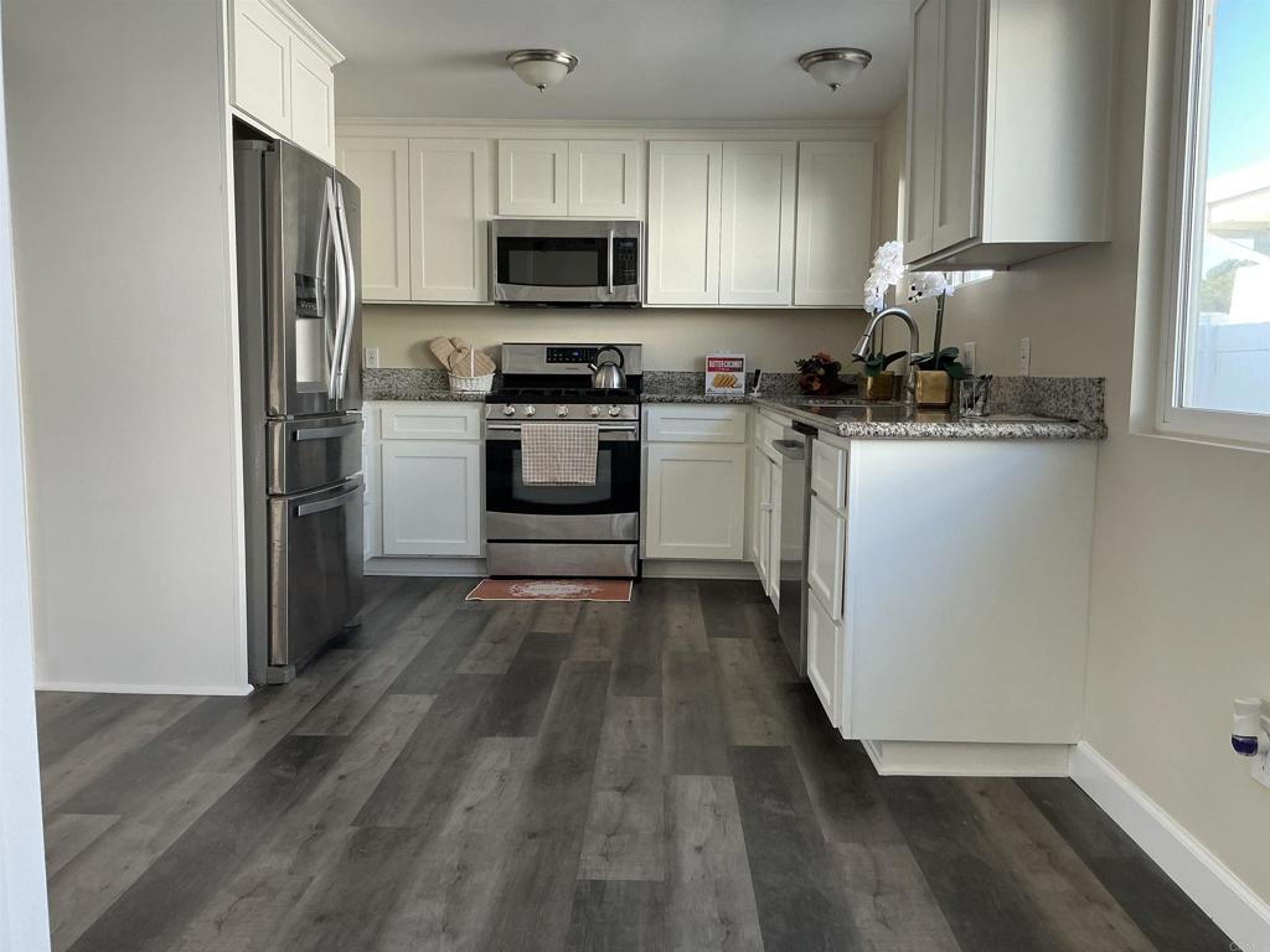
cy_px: 476
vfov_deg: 49.7
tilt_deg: -6.0
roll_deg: -0.6
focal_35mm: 28
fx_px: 1027
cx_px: 635
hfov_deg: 63.4
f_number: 1.8
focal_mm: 3
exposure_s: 1/109
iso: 64
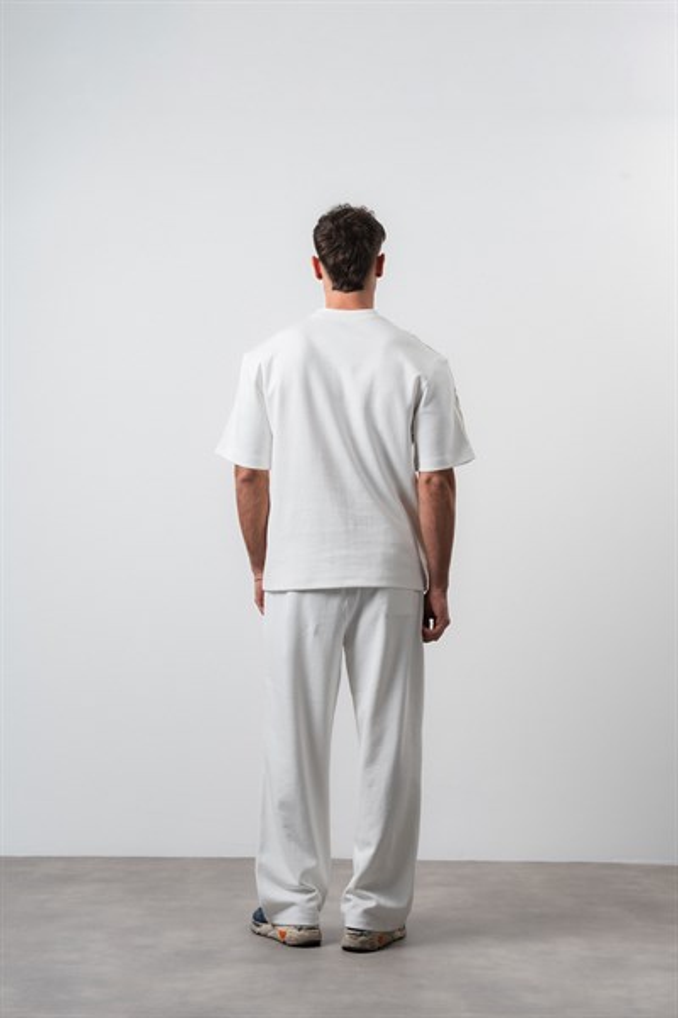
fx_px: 1977
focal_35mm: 70
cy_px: 509
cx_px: 339
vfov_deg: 28.8
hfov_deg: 19.5
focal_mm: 70
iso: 100
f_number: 10
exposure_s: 1/125
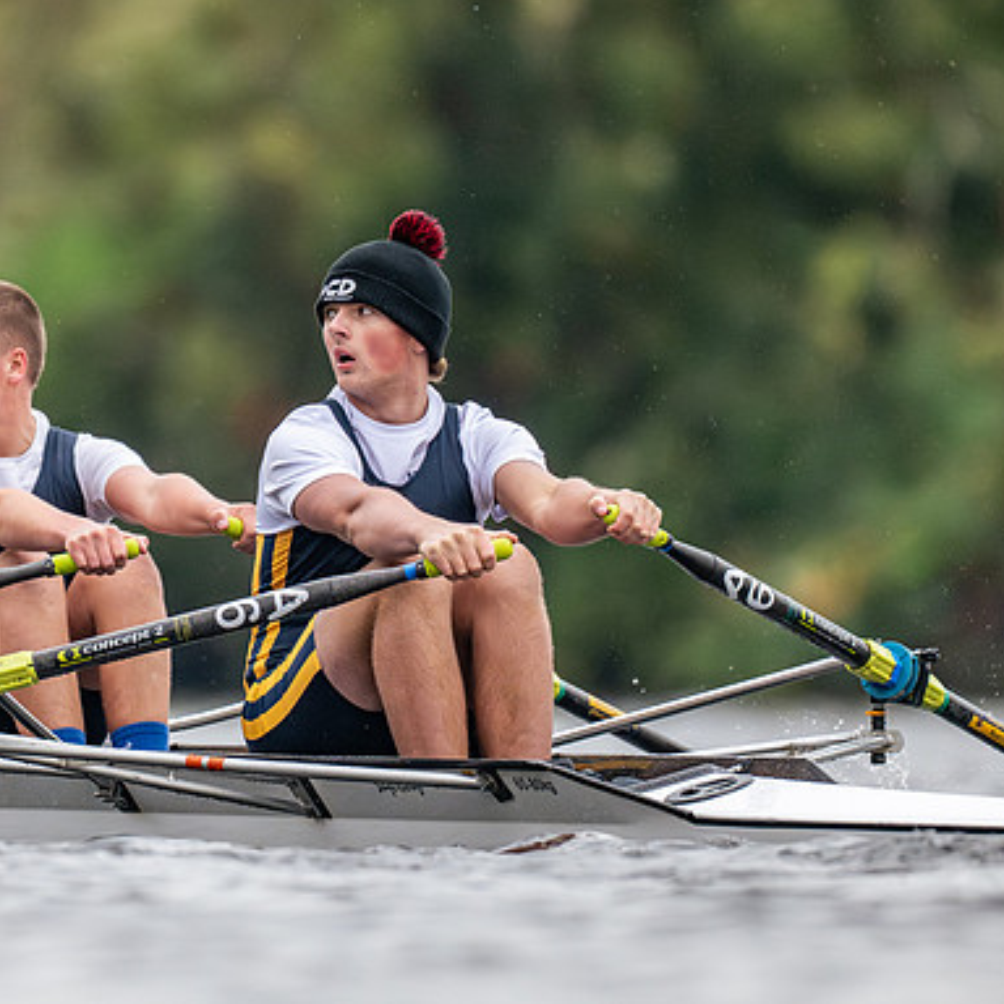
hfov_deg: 1.4
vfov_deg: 1.4
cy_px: 474
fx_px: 40033
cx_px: 296
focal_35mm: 1220
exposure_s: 1/2500
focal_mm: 600
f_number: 4
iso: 4500
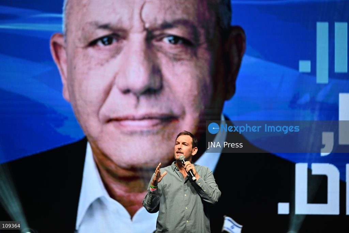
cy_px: 116
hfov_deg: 10.3
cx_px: 174
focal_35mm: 200
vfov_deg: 6.9
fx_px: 1939
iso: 1800
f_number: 2.8
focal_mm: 200
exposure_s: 1/500
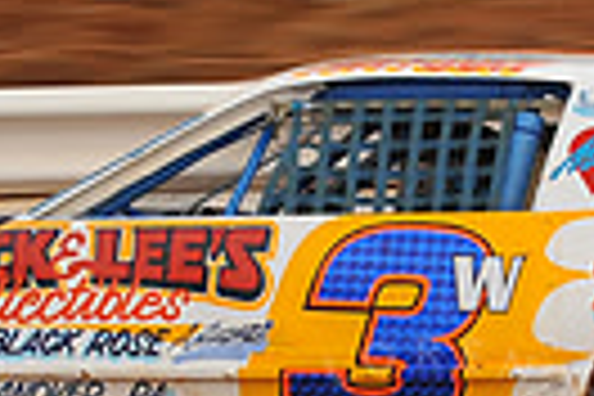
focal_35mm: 527
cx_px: 428
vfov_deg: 2.6
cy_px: 194
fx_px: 8695
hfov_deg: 3.9
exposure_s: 1/320
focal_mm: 120
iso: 400
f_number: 7.1
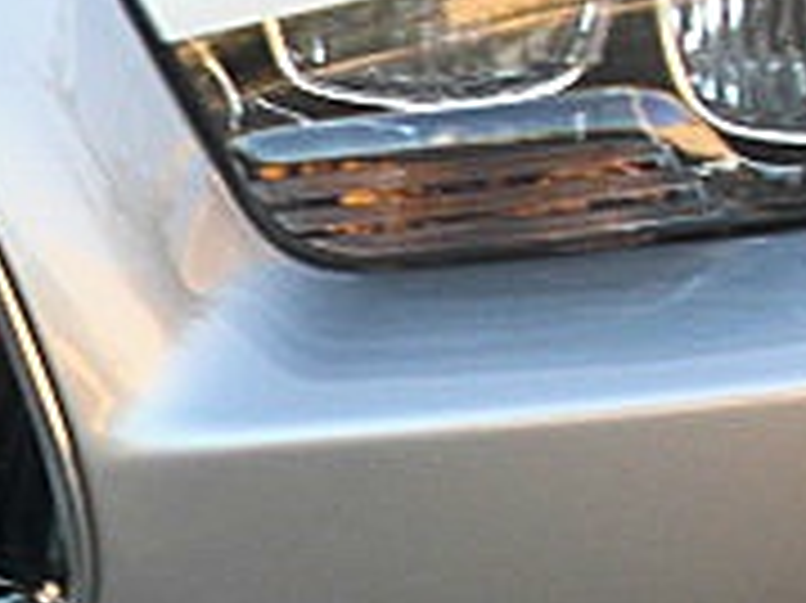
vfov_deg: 11.4
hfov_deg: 15.0
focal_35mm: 129
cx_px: -27
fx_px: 3002
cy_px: 540
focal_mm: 6.3
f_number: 2.8
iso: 50
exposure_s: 1/60
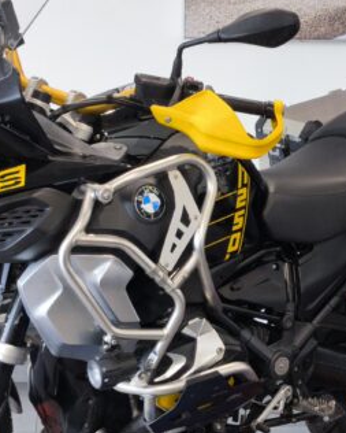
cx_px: 224
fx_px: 1395
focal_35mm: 109
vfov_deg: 17.6
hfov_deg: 14.1
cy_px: 285
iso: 80
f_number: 1.6
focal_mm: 6.57
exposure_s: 1/100
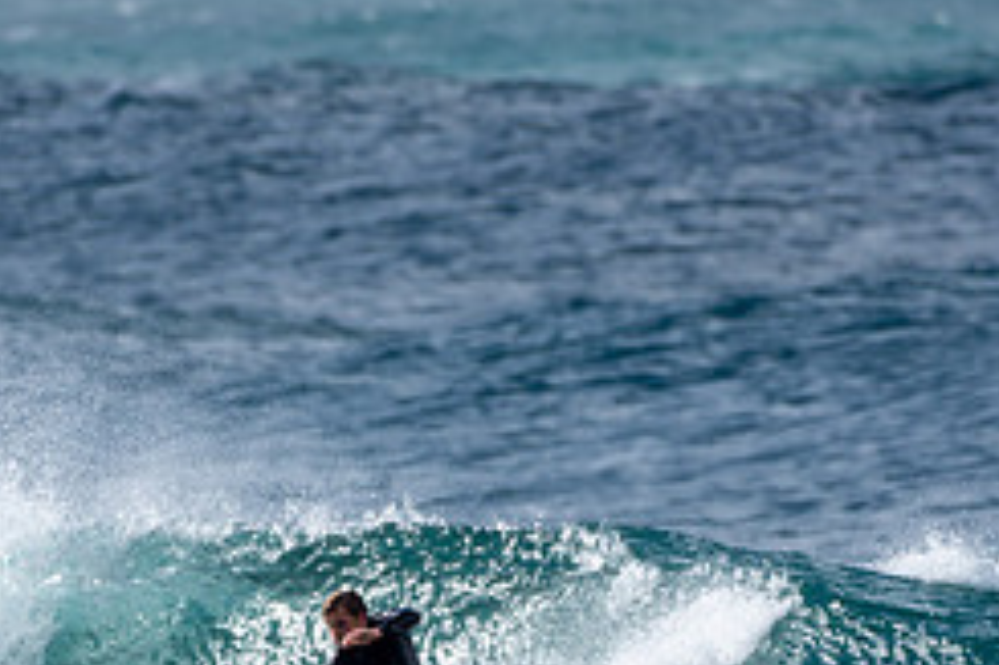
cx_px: 396
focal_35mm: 1779
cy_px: 781
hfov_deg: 1.2
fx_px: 49332
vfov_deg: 0.8
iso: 110
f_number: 5.6
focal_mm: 500
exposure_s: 1/800
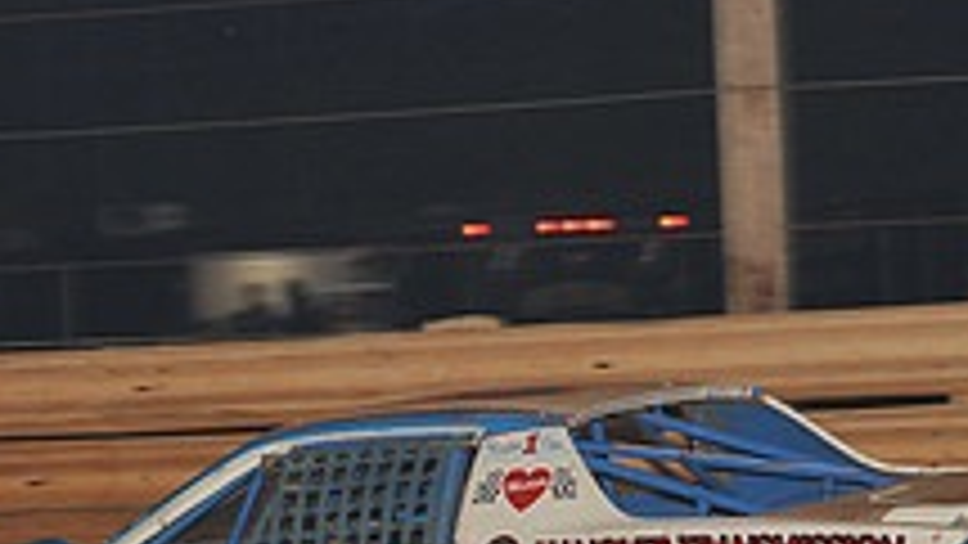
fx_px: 9781
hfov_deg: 5.7
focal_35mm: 381
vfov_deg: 3.2
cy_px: 517
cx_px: 293
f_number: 6.3
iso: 800
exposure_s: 1/320
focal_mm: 135
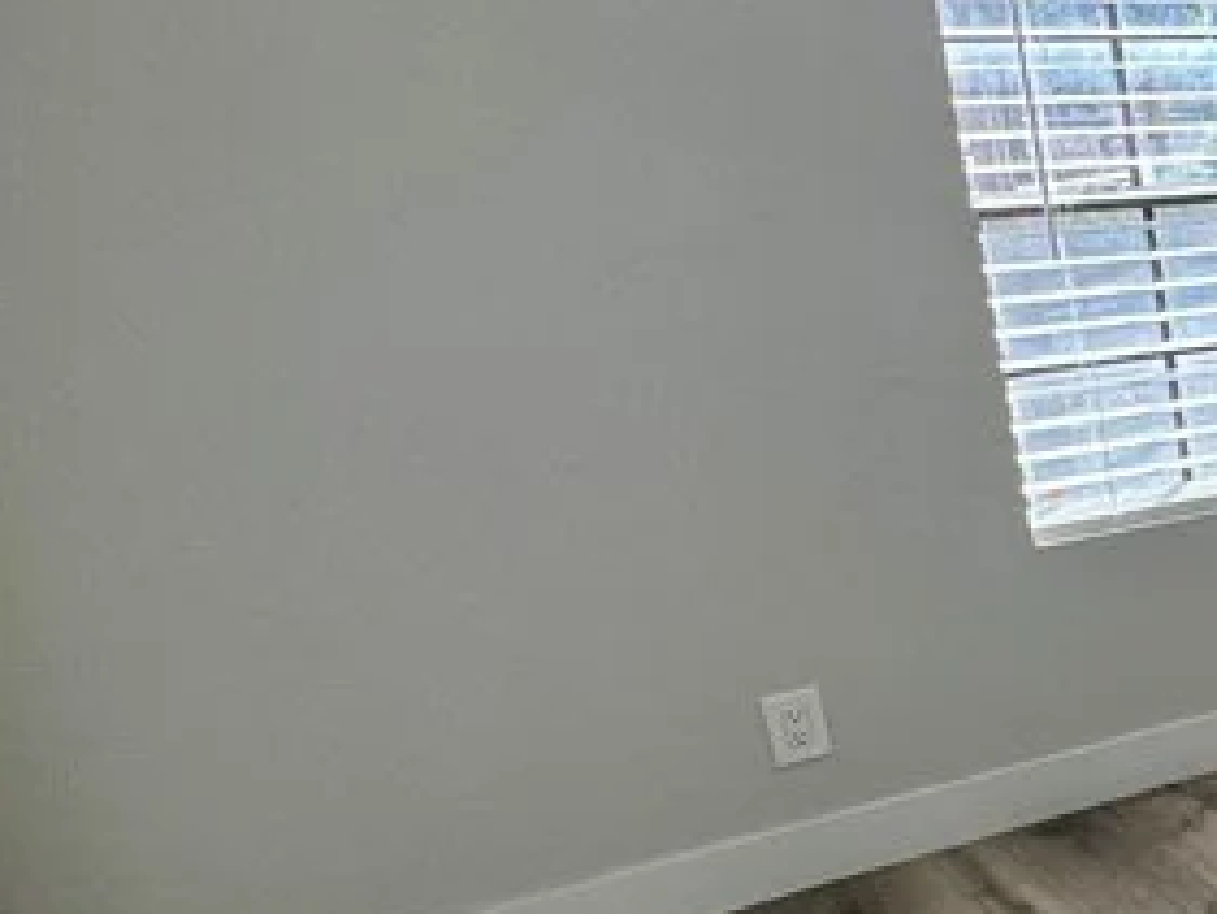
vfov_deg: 28.6
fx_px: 1794
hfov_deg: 22.2
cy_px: 485
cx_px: 2191
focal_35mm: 51
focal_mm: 2.22
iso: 64
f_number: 2.2
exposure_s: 1/120
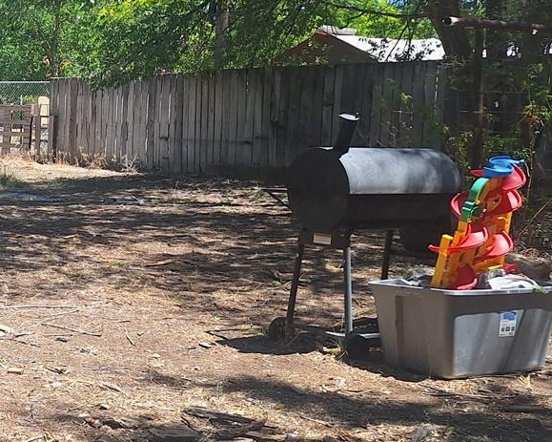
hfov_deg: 26.7
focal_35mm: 62
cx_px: -128
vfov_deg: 24.6
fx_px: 1013
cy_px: 191
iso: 40
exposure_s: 1/1672
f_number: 1.8
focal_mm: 5.54
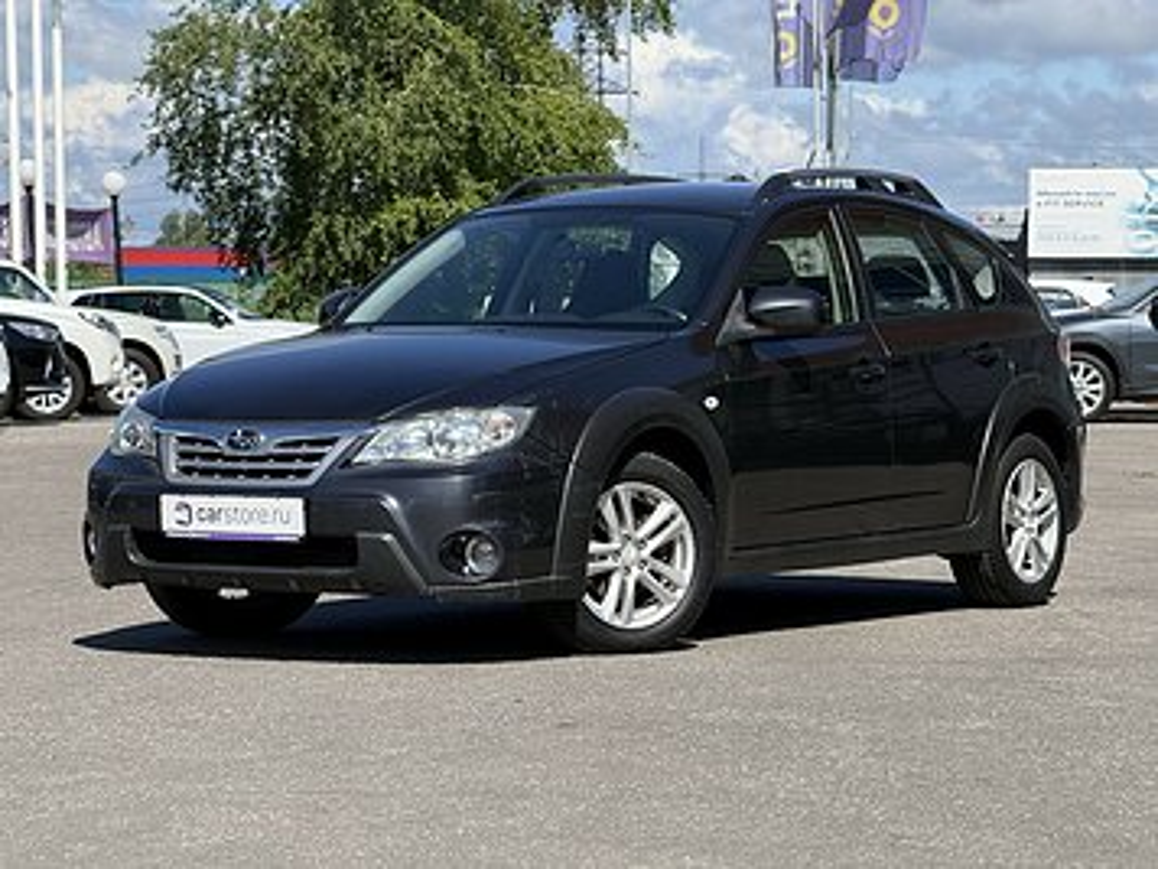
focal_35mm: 120
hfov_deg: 16.4
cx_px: 579
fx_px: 4014
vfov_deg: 12.3
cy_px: 434
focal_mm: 15.66
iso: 50
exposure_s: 1/1513
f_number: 2.8
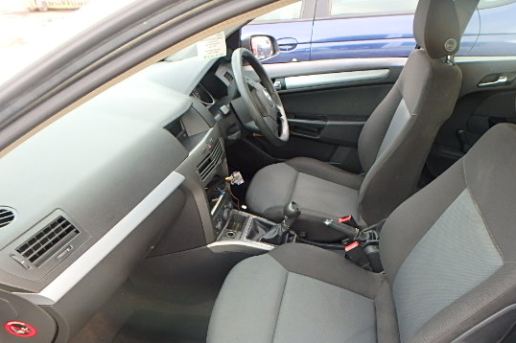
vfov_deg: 48.9
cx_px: 306
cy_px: 219
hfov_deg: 68.8
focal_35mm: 26
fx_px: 372
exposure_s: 1/50
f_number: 3.5
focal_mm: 3.7
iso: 200
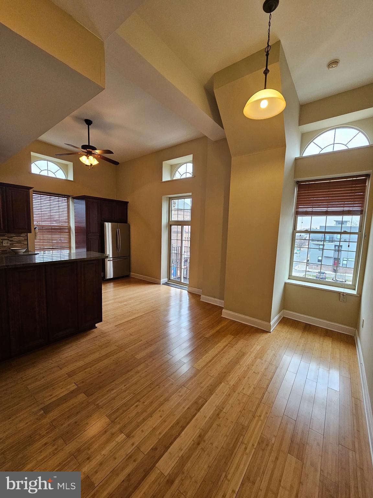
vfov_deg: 106.2
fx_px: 187
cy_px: 249
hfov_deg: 89.9
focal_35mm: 13
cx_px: 186
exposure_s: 1/60
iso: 200
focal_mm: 2.2
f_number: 2.2
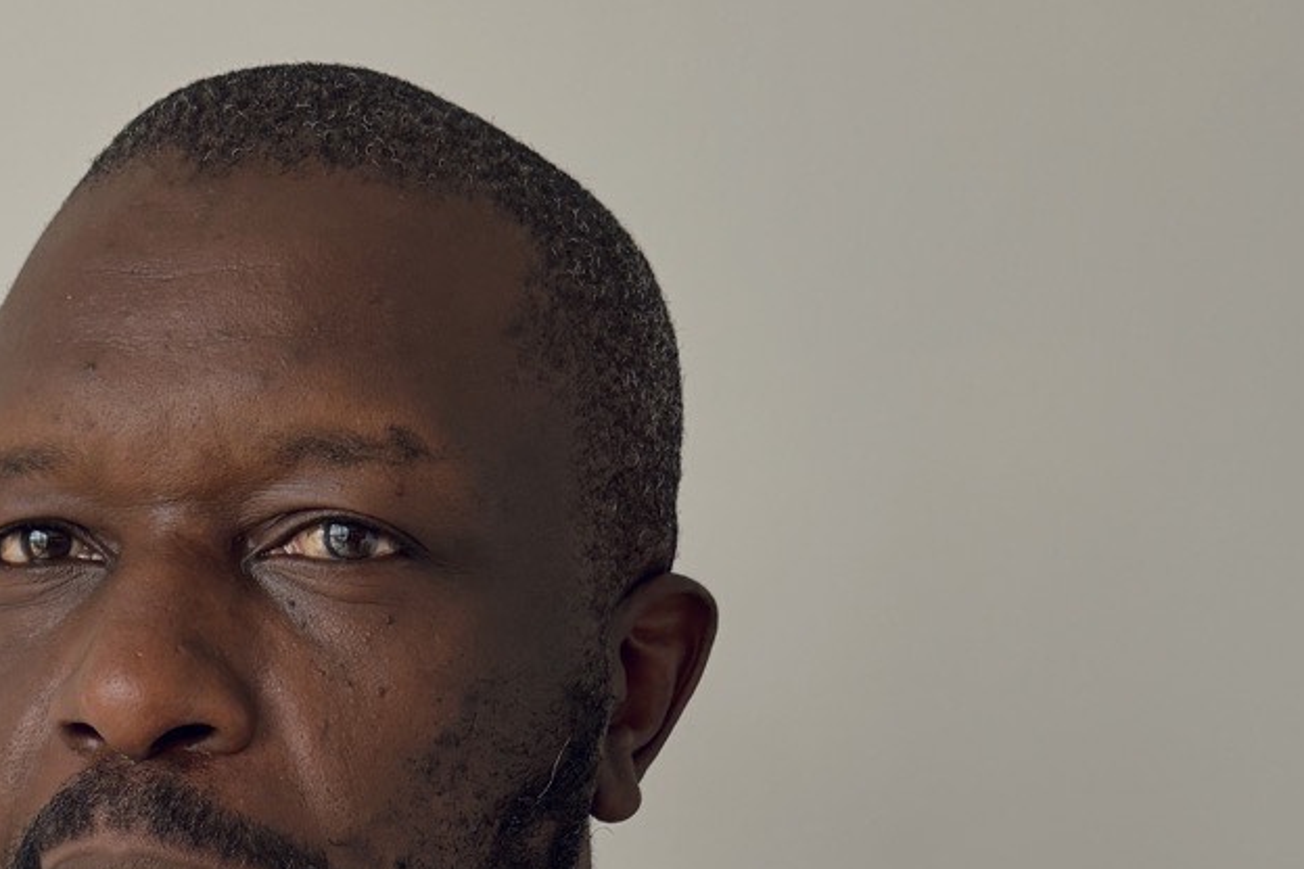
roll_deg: +0.6
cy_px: 1161
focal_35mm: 64
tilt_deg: -11.3
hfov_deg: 30.7
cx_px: 280
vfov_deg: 19.4
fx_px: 2318
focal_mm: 6.76
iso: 125
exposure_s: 1/121
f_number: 1.78
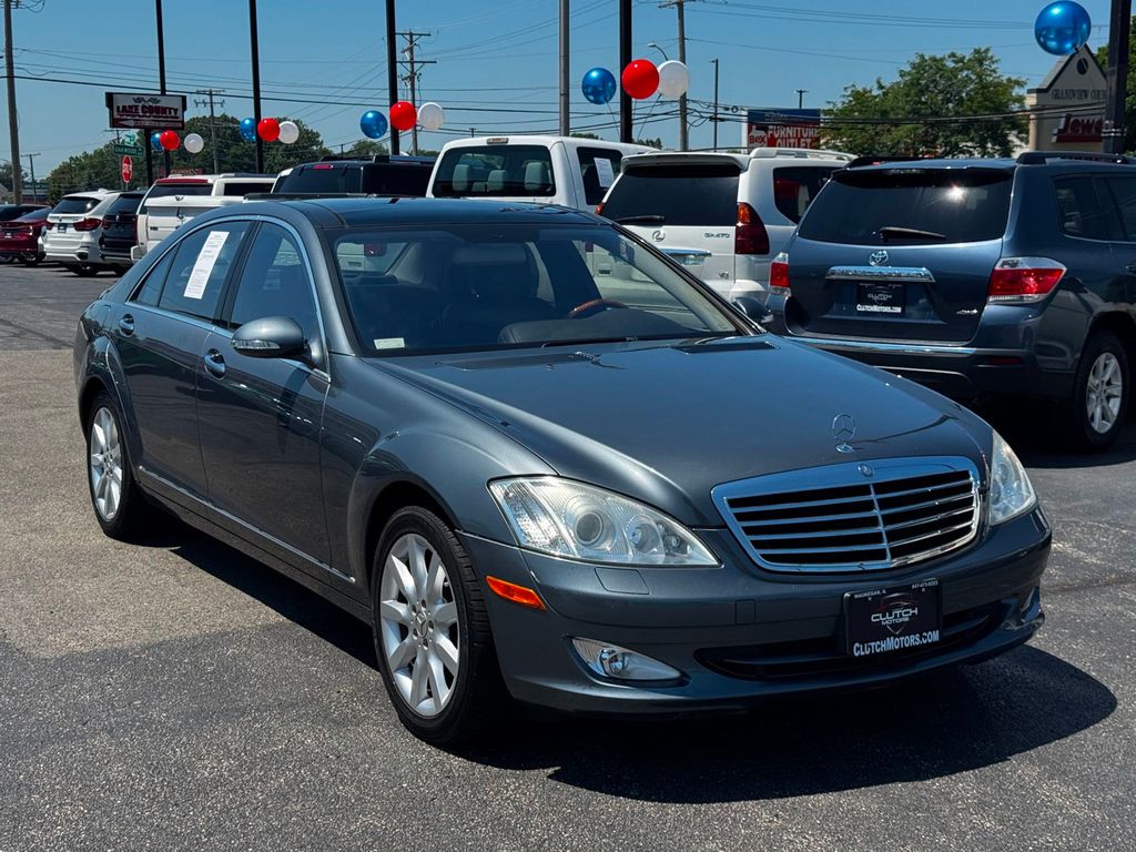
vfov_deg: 30.3
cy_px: 426
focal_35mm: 48
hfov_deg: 39.7
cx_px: 568
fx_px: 1575
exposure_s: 1/3610
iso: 64
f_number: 1.78
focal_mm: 6.76
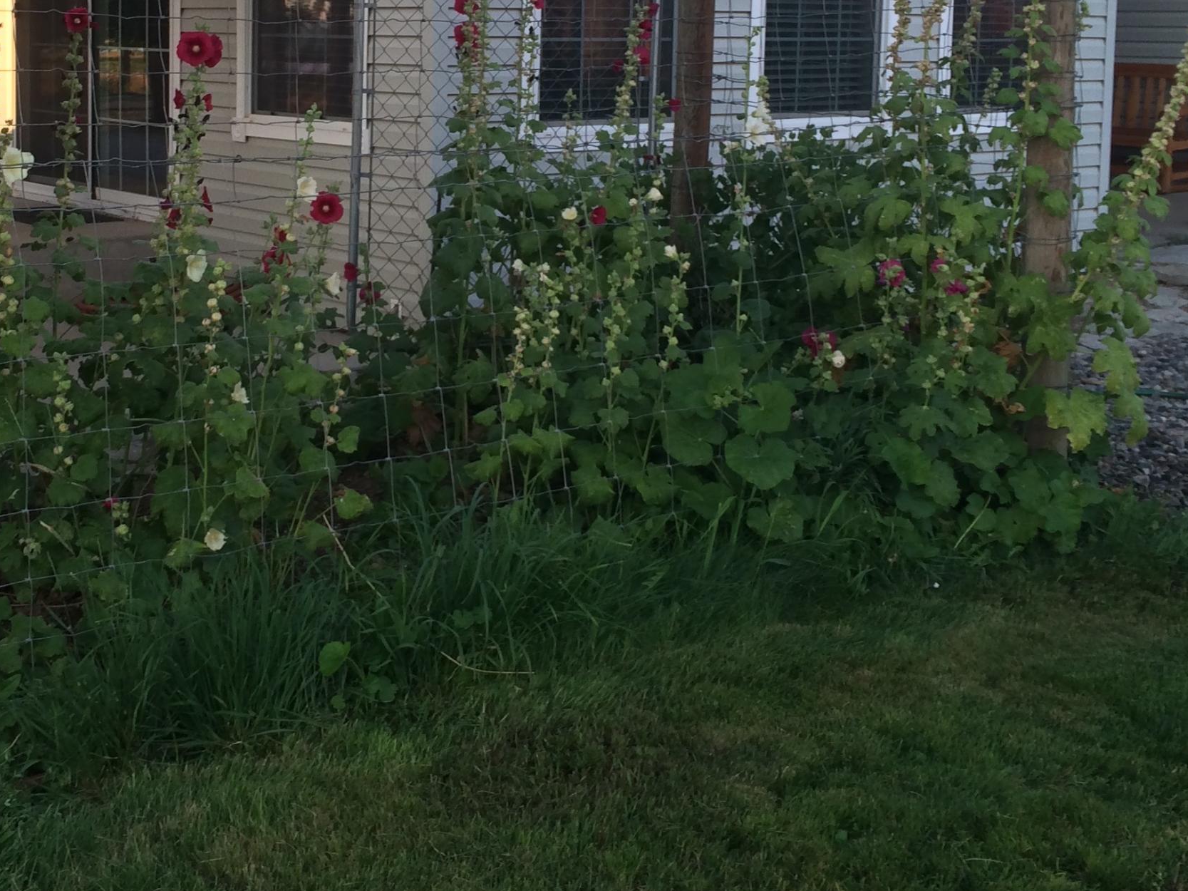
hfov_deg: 35.1
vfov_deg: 26.4
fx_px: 1853
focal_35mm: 54
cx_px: 370
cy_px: 151
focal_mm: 4.12
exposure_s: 1/120
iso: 50
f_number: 2.2
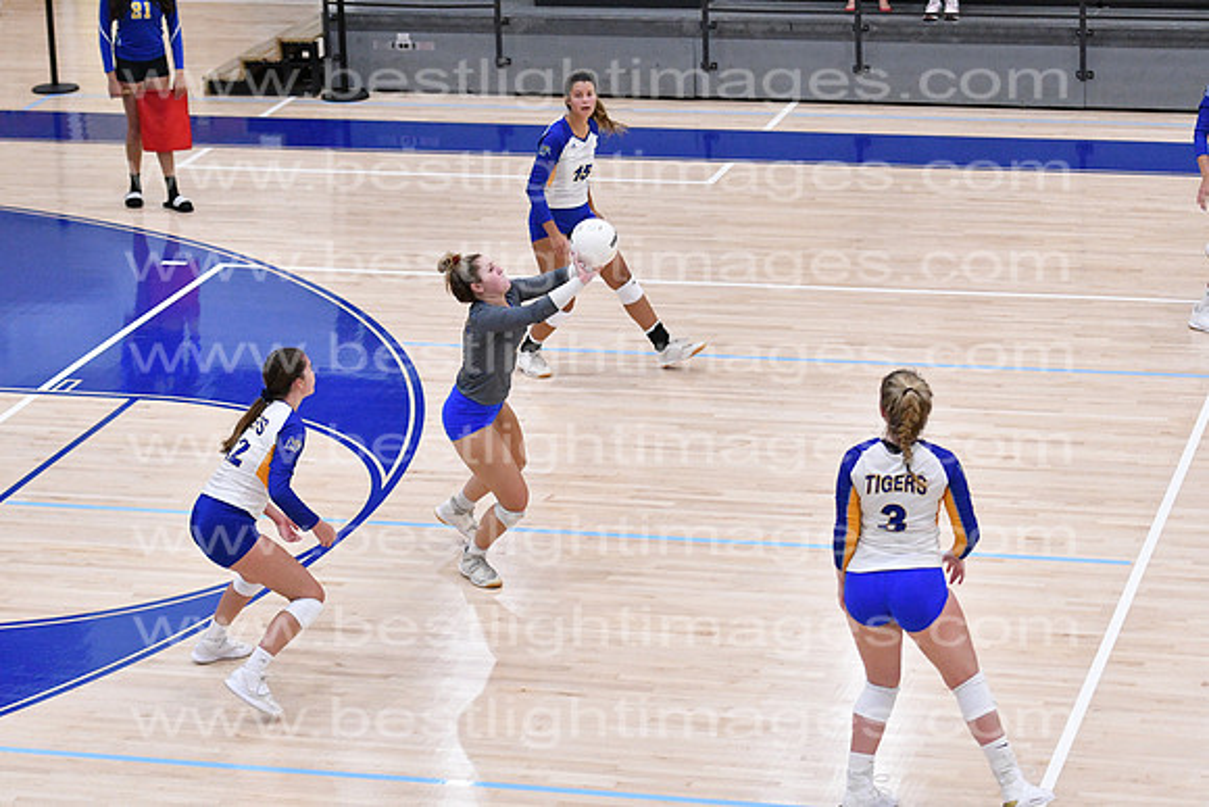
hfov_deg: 18.2
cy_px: 404
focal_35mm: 112
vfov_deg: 12.2
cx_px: 604
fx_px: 3779
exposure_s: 1/1000
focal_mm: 75
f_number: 3.2
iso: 6400
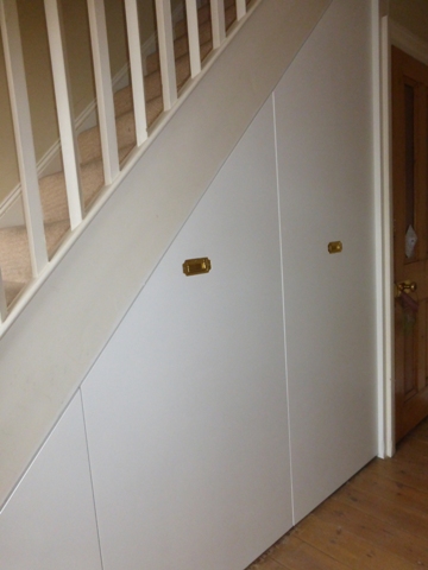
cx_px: 214
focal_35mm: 25
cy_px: 285
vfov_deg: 69.4
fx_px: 412
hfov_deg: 54.9
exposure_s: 1/125
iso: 640
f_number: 3.3
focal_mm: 4.3
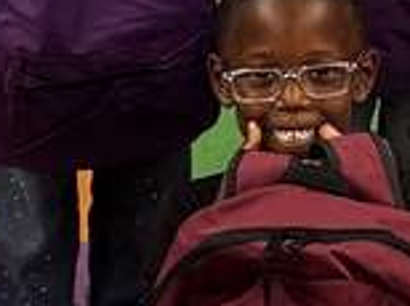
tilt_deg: -21.2
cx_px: 519
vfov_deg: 9.2
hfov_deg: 12.0
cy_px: 29
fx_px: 1892
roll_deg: -1.7
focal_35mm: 160
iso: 200
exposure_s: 1/60
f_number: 1.78
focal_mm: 6.86
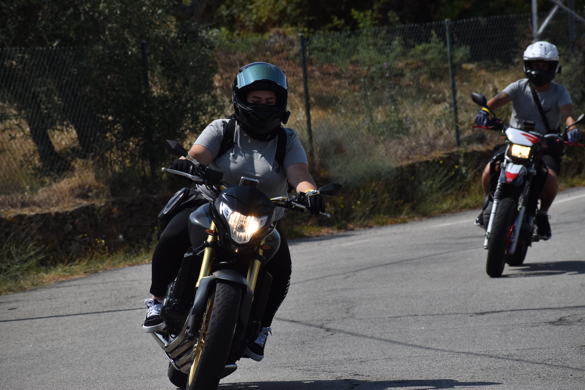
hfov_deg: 8.3
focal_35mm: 248
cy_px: 195
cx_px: 292
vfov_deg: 5.6
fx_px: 4022
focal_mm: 165
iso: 200
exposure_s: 1/2000
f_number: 8
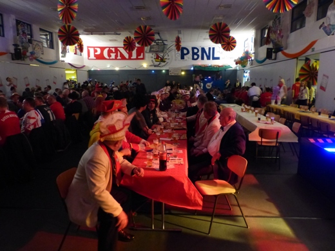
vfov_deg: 54.9
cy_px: 126
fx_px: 242
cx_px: 168
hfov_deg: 69.4
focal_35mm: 25
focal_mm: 4.5
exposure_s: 1/15
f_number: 2.8
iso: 800
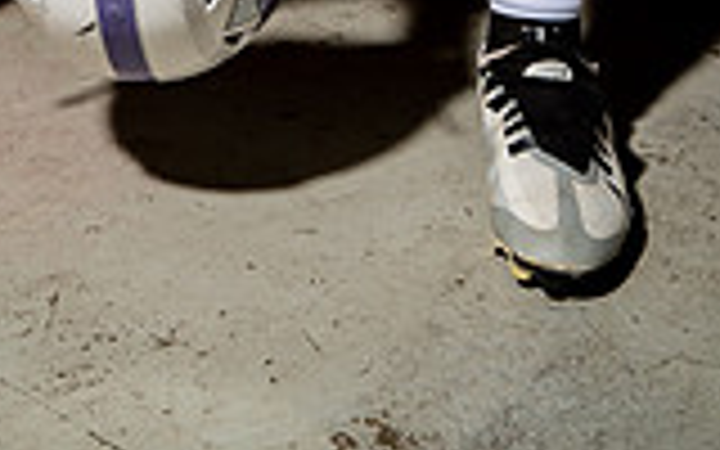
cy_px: -549
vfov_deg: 12.6
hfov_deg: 23.8
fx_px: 1688
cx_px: 171
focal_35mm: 86
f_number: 5.6
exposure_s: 1/250
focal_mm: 30
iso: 200
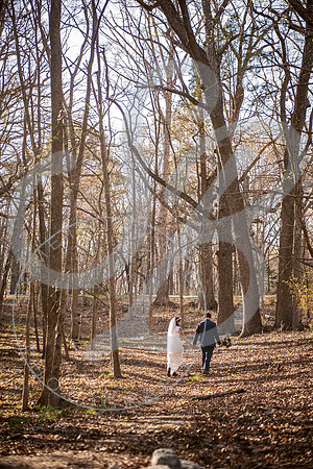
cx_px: 156
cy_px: 234
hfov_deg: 19.5
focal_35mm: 70
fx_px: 913
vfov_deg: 28.8
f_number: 2.8
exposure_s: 1/125
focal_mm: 70
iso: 100
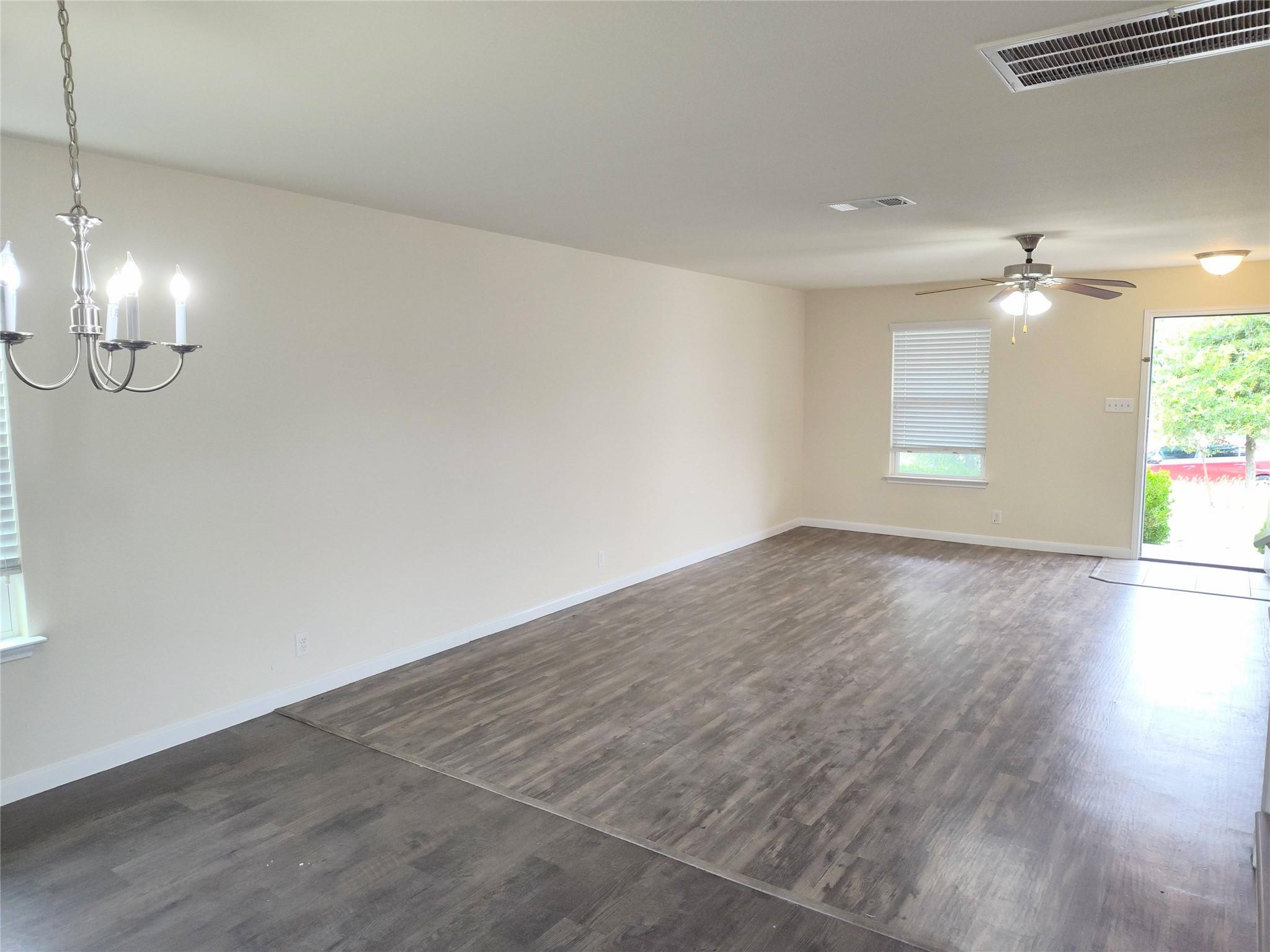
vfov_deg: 58.9
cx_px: 635
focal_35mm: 23
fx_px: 844
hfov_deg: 73.9
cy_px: 476
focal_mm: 5.56
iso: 395
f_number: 1.8
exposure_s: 1/120
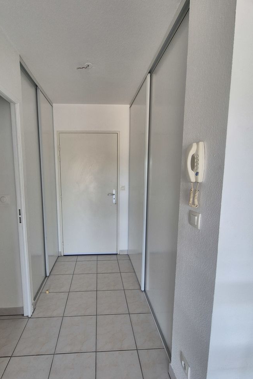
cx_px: 108
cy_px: 190
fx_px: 148
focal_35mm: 14
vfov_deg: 104.3
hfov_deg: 80.7
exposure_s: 1/100
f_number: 2.2
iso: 125
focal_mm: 2.2
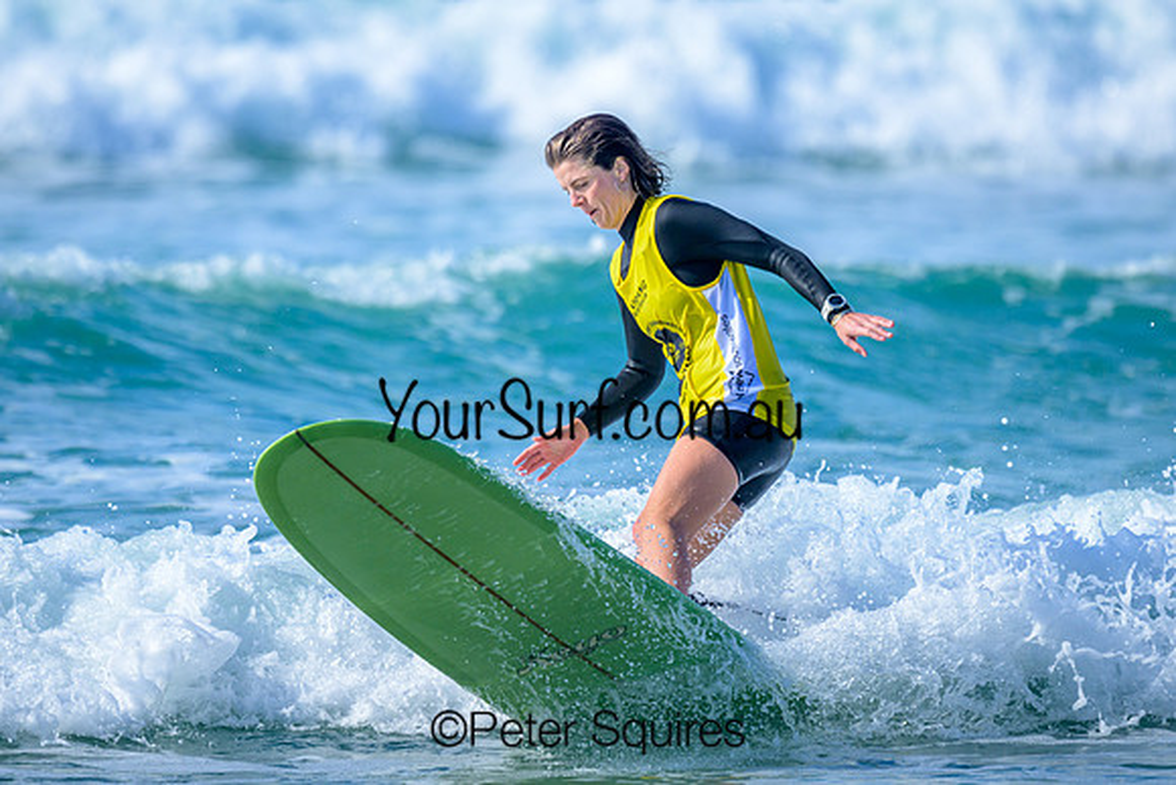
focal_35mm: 856
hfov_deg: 2.4
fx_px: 27980
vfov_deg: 1.6
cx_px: 629
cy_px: 365
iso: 400
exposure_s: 1/2000
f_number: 6.3
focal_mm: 800
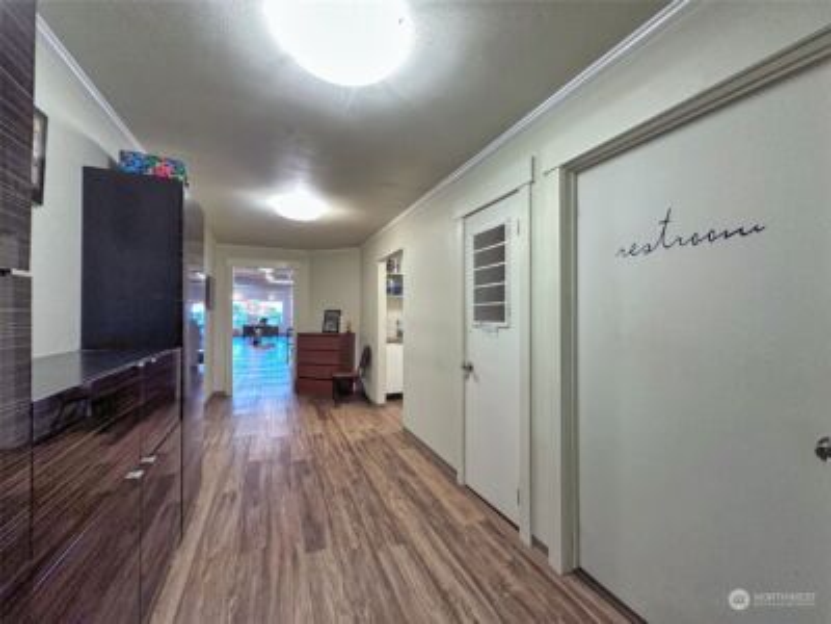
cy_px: 312
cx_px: 416
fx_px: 336
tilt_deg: +0.8
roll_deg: -0.2
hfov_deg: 102.1
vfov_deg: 85.7
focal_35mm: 14
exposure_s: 1/60
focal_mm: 2.2
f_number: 2.2
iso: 250
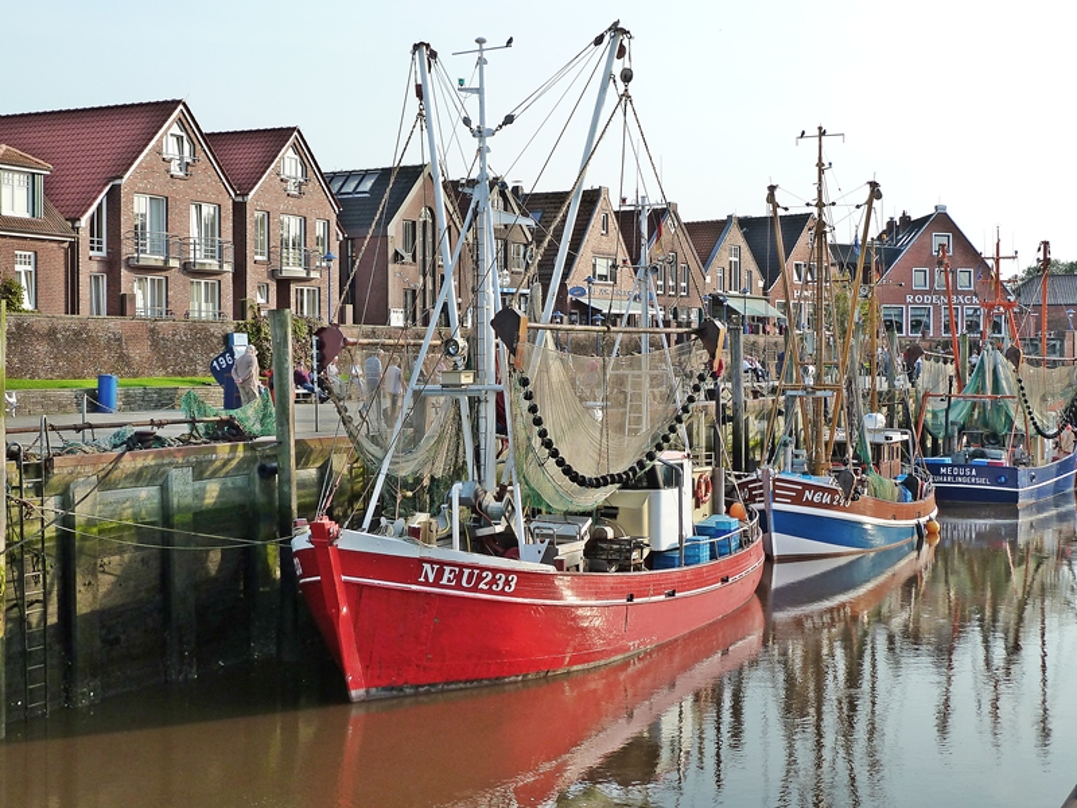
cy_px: 404
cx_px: 538
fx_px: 1618
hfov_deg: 36.8
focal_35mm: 52
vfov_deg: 28.0
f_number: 3.8
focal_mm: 8.5
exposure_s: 1/320
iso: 125
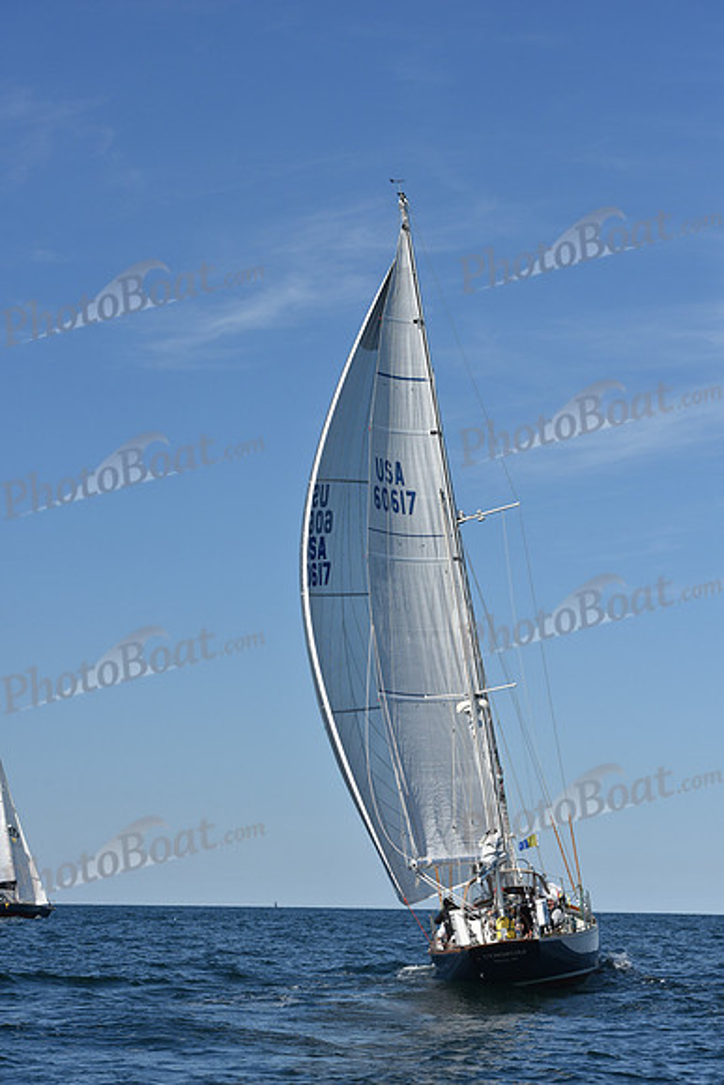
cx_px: 362
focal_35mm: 86
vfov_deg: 23.6
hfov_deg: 15.9
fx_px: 2593
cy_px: 542
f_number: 8
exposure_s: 1/1600
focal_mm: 86
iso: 250
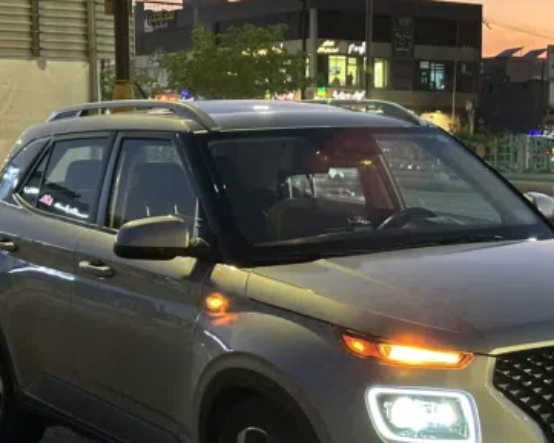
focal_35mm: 83
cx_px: 382
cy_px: 259
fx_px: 1361
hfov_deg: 22.9
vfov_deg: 18.5
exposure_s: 1/33
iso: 500
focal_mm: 6.86
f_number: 1.78
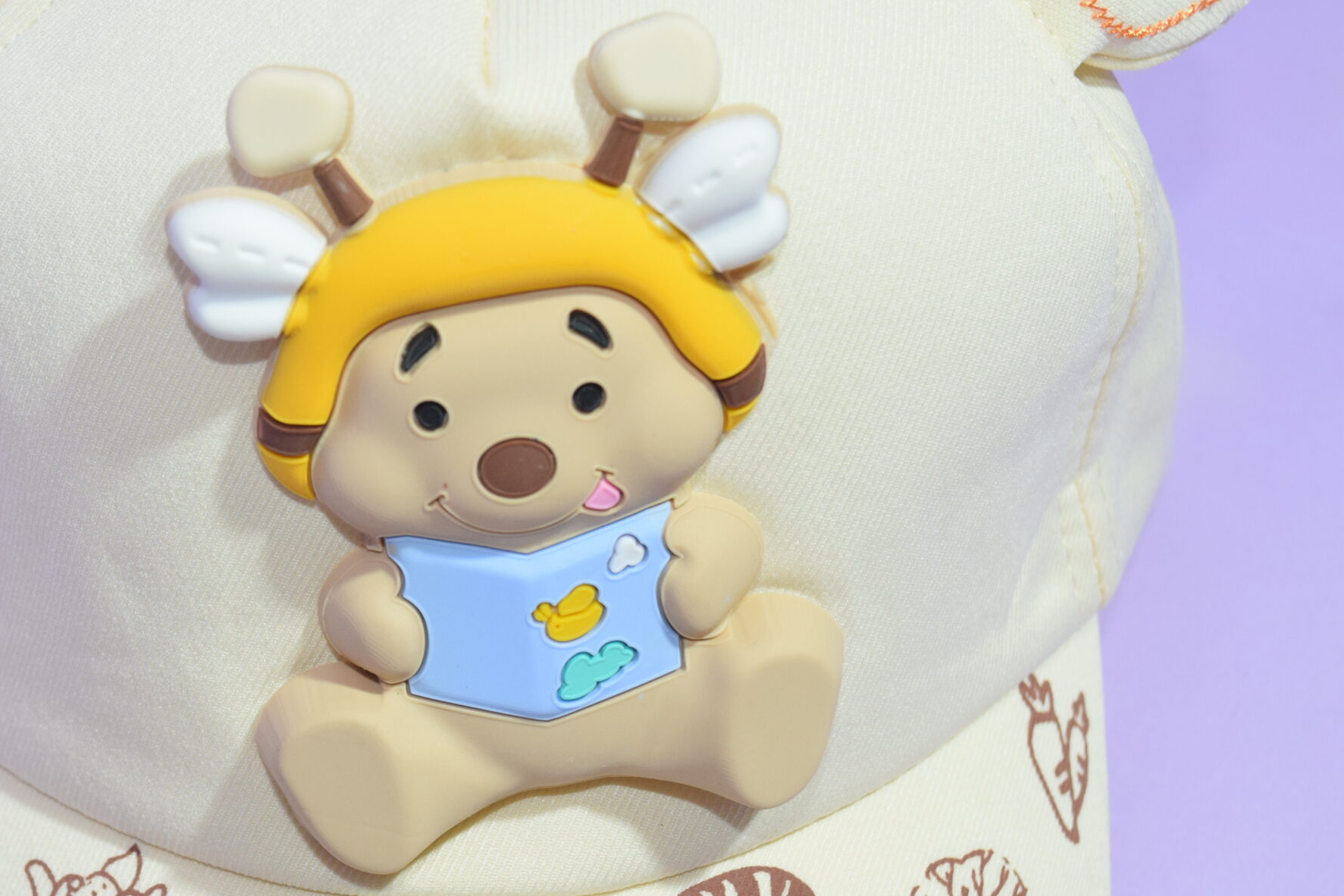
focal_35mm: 65
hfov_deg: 30.8
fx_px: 2426
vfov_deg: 20.9
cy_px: 492
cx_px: 466
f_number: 8
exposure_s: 1/100
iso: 800
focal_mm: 30
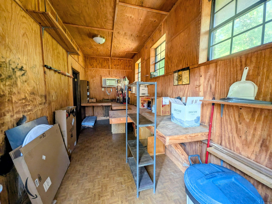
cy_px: 102
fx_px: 110
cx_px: 136
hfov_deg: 102.1
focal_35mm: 14
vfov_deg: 85.7
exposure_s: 1/39.1
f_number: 2.2
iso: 81
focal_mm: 1.85
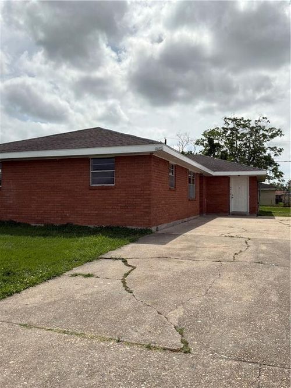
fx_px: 314
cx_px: 146
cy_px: 194
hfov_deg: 49.7
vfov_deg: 63.5
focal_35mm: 28
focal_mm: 3
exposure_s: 1/4785
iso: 25
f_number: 1.8
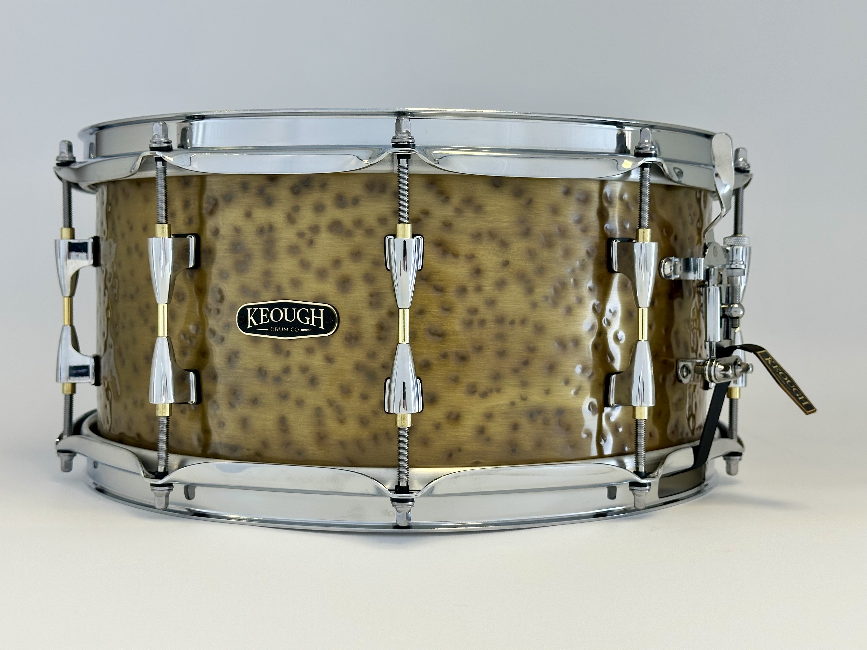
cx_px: 434
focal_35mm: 48
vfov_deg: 30.3
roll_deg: -0.3
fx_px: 1202
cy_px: 325
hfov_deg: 39.7
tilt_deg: -1.3
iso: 80
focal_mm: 6.86
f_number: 1.78
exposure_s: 1/100
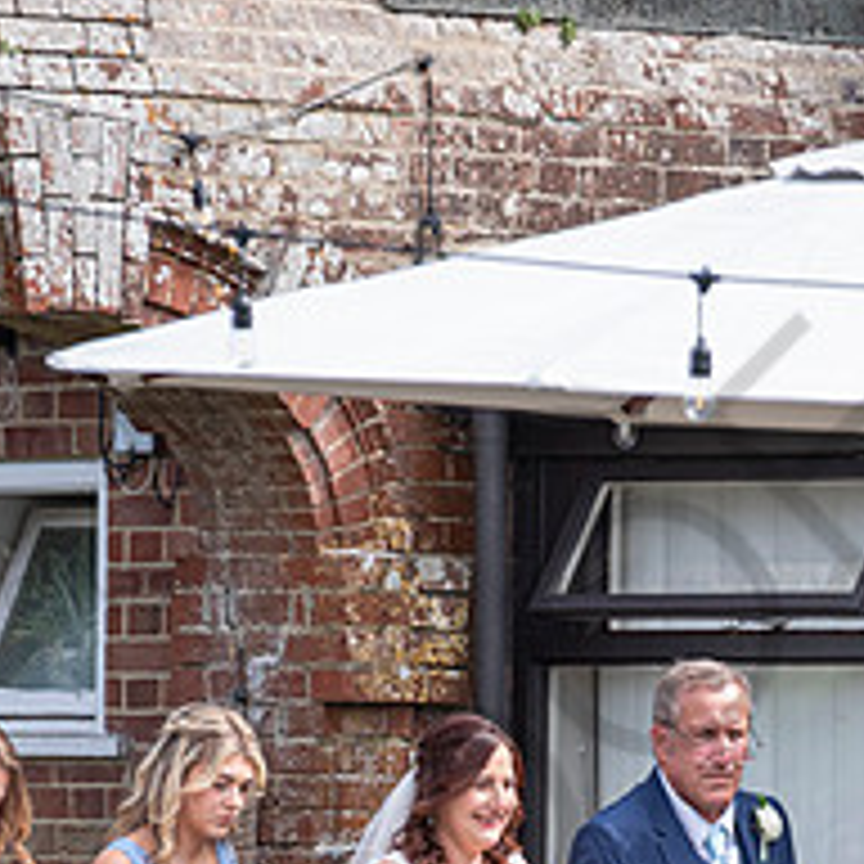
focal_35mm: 419
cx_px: 495
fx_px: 11832
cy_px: 972
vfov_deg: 4.2
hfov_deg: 4.2
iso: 200
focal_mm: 140
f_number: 2.8
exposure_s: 1/640
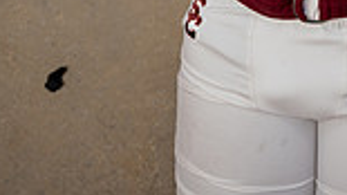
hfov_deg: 24.7
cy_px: -249
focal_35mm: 85
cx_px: 273
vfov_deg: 11.9
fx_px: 782
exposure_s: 1/200
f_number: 6.3
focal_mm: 28
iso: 50
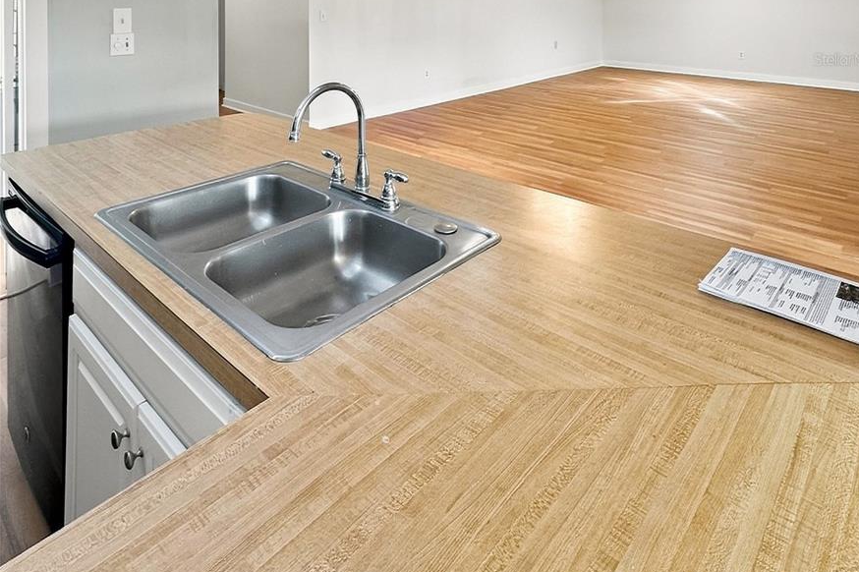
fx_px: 477
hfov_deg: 84.0
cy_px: 59
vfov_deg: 54.1
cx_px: 441
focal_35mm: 20
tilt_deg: -7.5
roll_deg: -1.1
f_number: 2.2
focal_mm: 2.2
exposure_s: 1/60
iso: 200
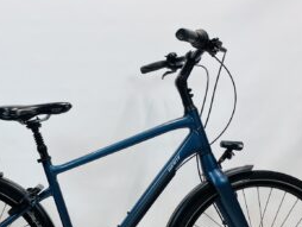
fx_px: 402
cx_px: 108
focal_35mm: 46
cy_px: 185
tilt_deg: -7.2
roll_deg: +1.2
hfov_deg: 40.8
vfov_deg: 30.7
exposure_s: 1/100
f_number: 1.8
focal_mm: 4.25
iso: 50
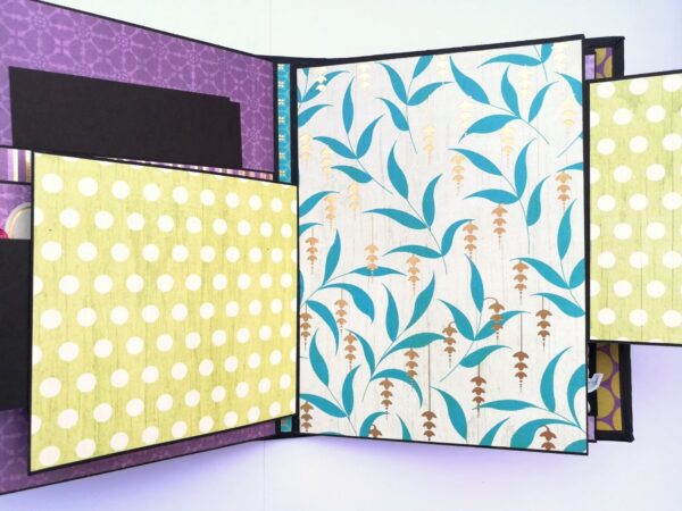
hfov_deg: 67.3
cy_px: 256
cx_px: 341
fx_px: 512
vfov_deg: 53.1
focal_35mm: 26
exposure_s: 1/33.3
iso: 64
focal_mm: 3.83
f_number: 2.2
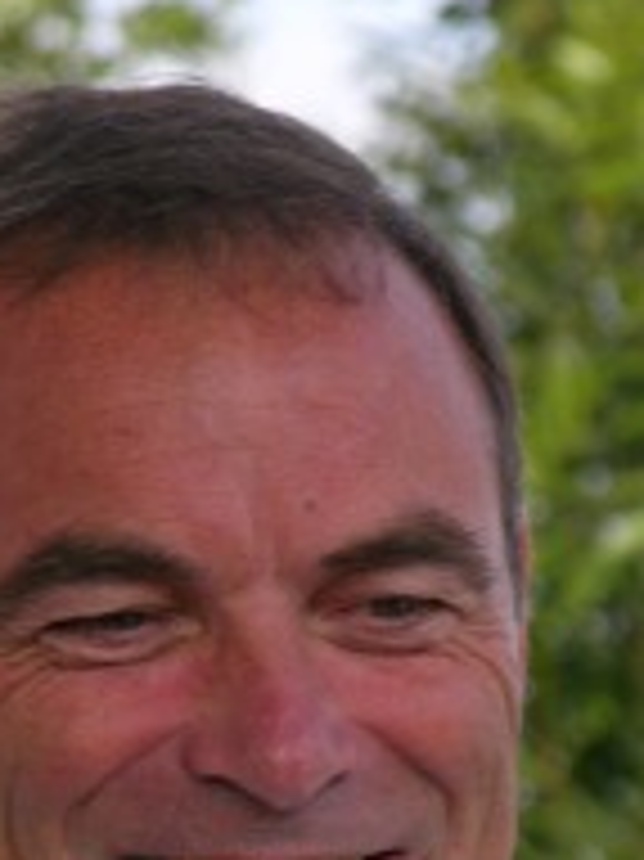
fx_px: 16340
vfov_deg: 3.0
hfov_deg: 2.3
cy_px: 698
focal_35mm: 658
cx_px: 320
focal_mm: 71.2
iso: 50
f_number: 4.7
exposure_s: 1/156
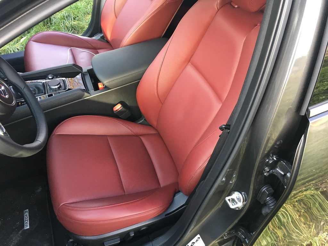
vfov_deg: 48.2
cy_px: 123
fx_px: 275
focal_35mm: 29
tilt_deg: -45.6
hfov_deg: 61.7
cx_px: 164
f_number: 2.2
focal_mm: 4.15
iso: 50
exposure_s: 1/33
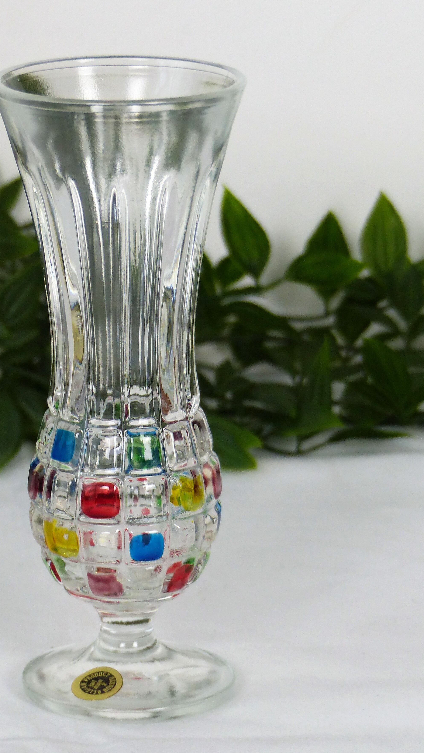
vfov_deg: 10.0
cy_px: 362
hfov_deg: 5.6
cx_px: 123
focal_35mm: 216
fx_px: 4318
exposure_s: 1/80
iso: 200
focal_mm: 28.7
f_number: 2.8
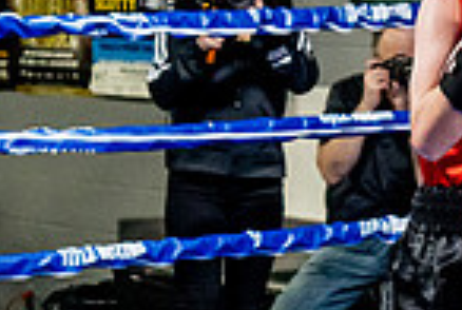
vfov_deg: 6.7
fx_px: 2649
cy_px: 340
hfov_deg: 9.6
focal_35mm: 206
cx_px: 737
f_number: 2.8
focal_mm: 35
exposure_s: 1/800
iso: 5000
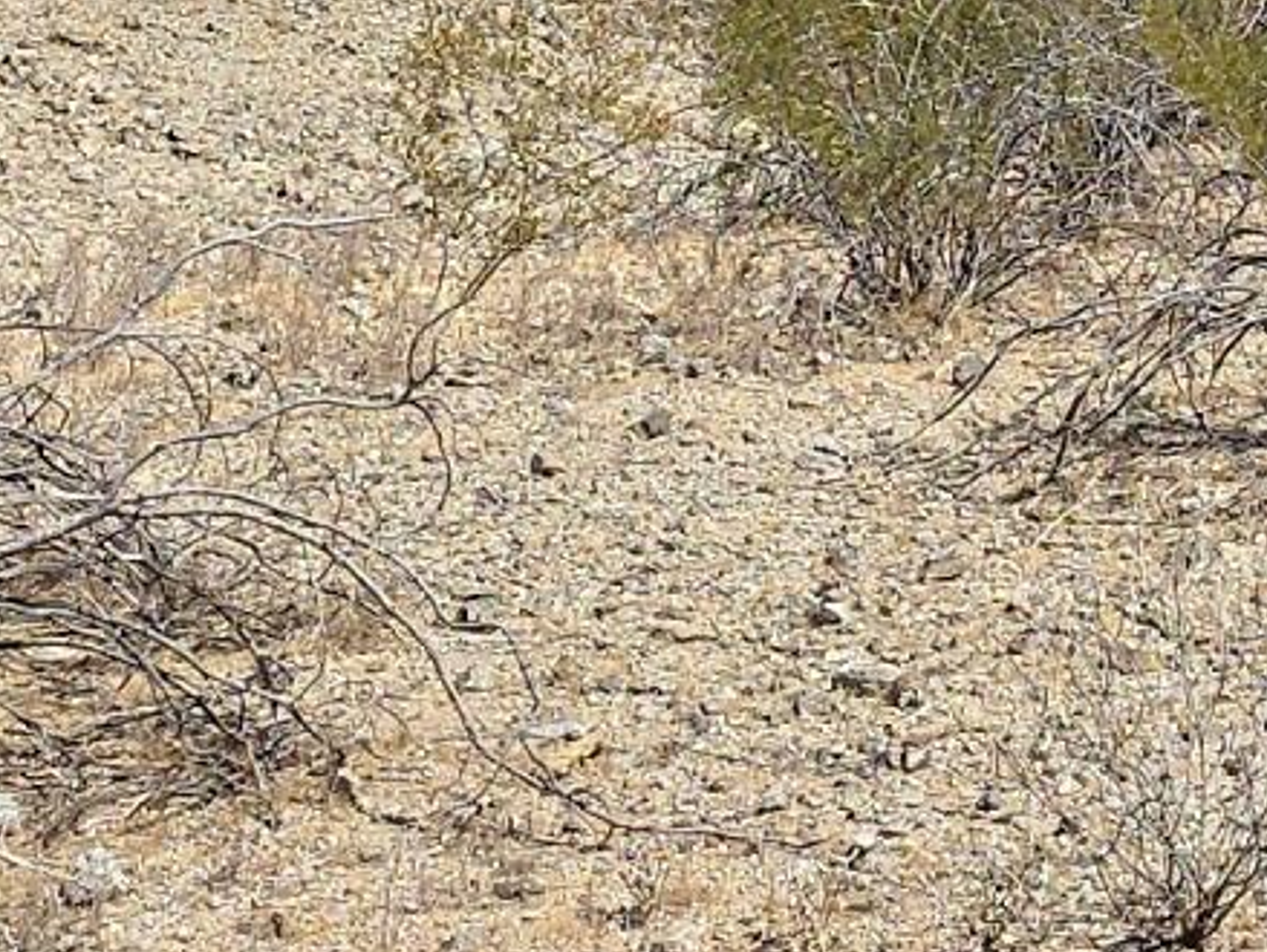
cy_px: -314
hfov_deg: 12.2
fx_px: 5751
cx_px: 1628
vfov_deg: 9.3
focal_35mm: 157
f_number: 1.7
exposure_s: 1/1055
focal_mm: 6.3
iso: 12
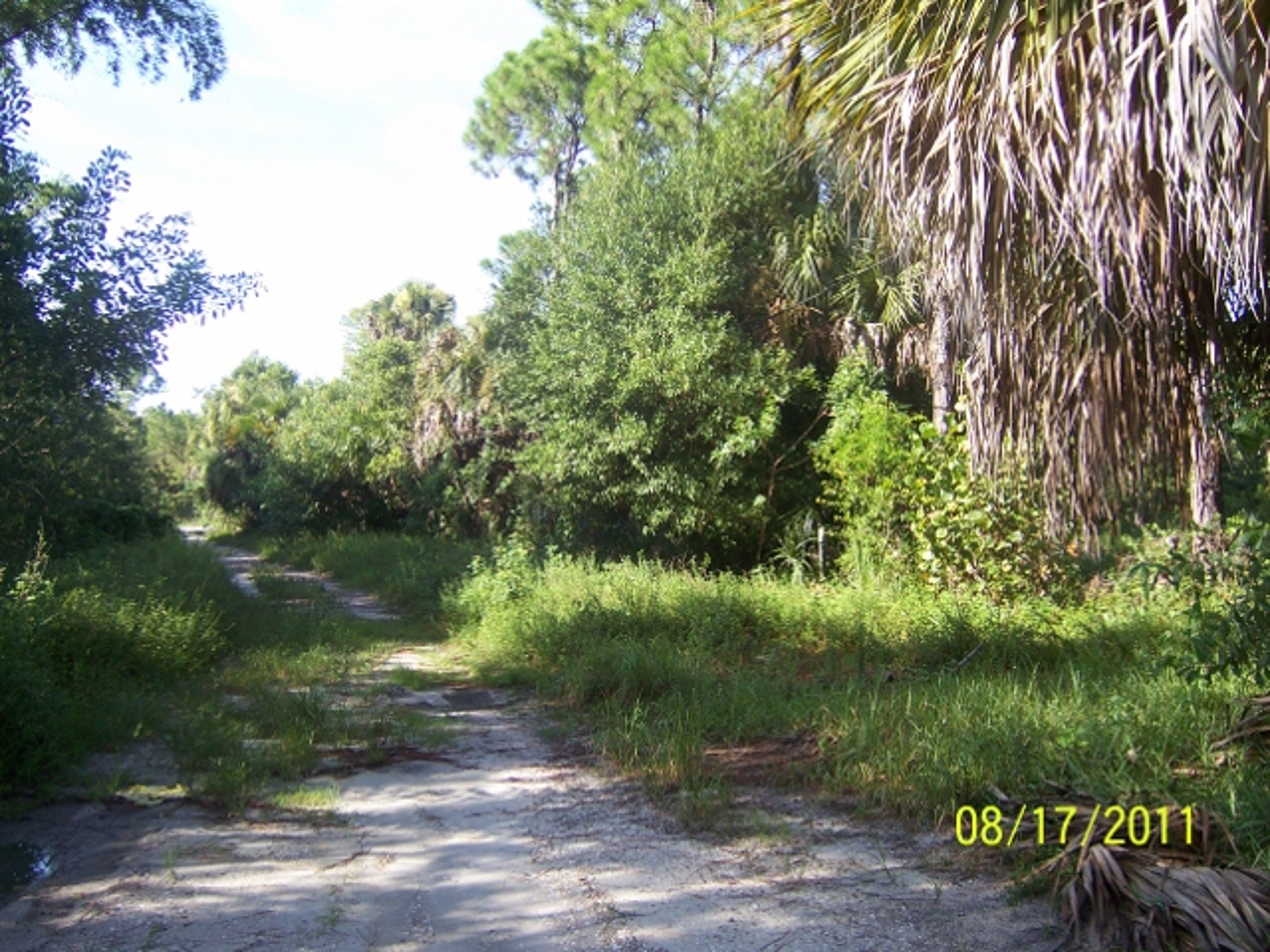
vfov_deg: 39.7
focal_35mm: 36
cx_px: 635
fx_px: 1321
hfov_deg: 51.4
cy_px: 476
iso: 80
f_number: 2.8
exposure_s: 1/320
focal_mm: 6.2
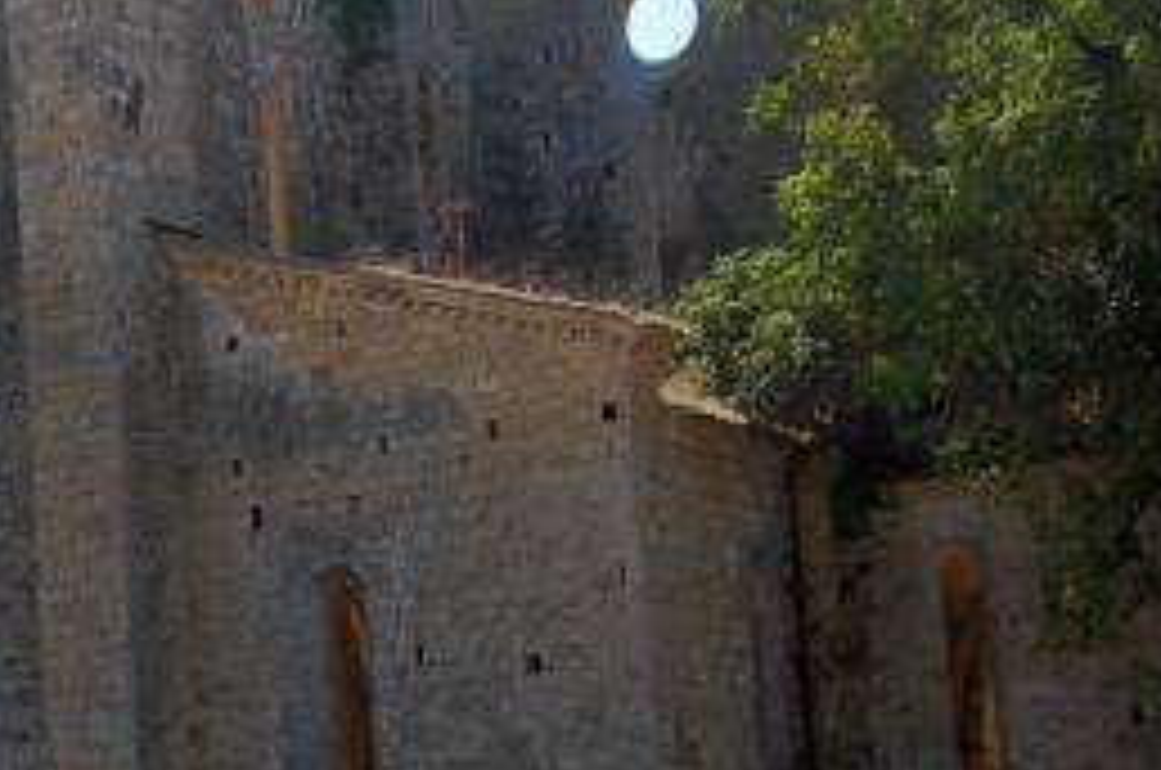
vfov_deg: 11.9
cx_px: 32
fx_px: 3702
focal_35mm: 115
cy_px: 401
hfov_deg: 17.5
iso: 320
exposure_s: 1/250
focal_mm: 30
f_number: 10
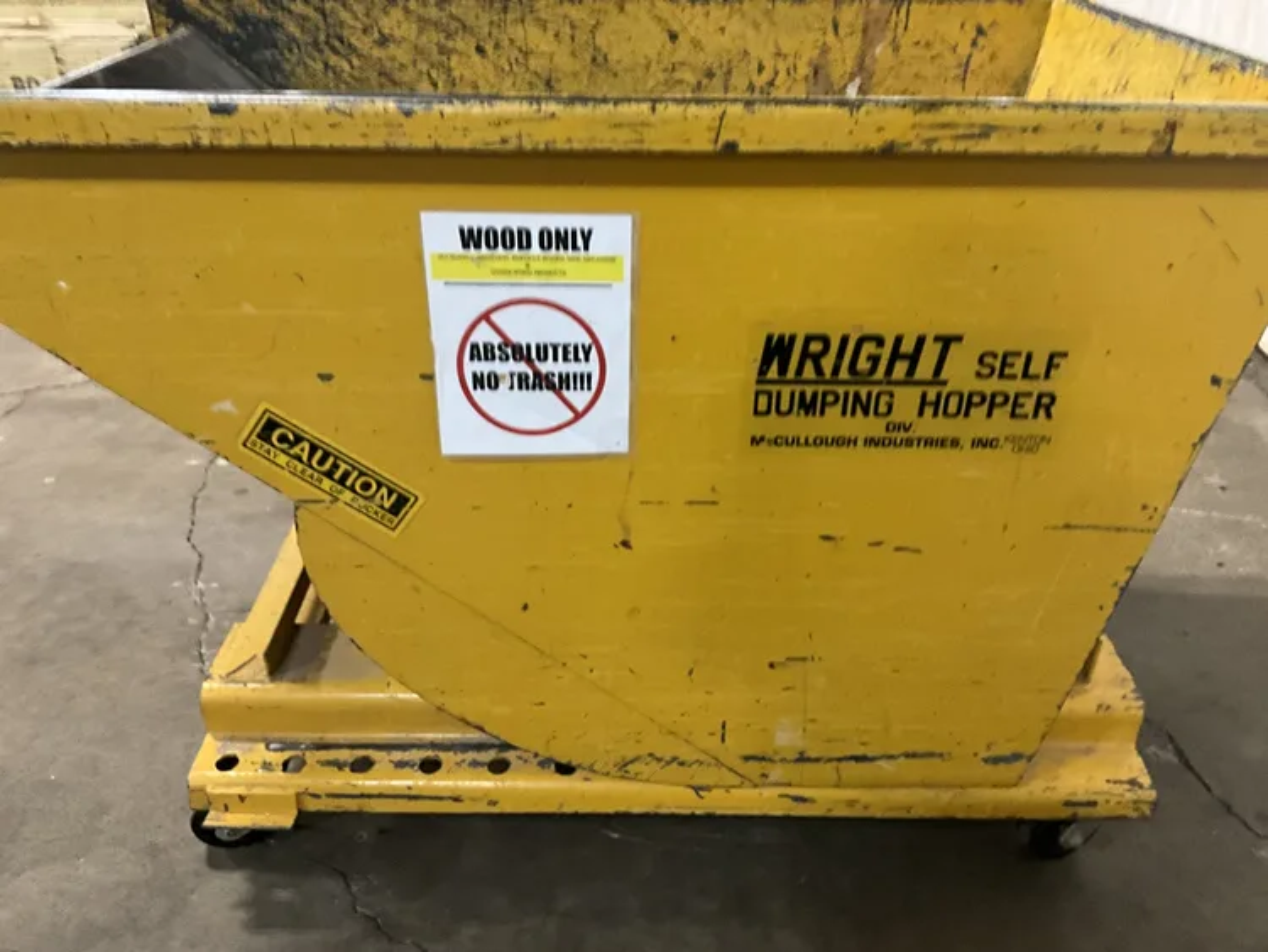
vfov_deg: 48.3
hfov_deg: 61.6
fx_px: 1063
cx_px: 634
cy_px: 476
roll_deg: +0.0
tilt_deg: -32.3
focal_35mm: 29
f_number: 1.8
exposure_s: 1/30
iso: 400
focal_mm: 3
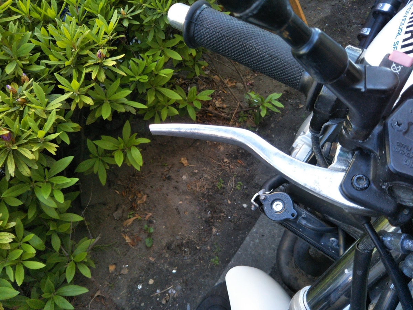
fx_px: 358
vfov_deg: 46.8
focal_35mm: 30
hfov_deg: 60.0
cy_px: 155
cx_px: 206
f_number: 2.2
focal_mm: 4
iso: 65
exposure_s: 1/93
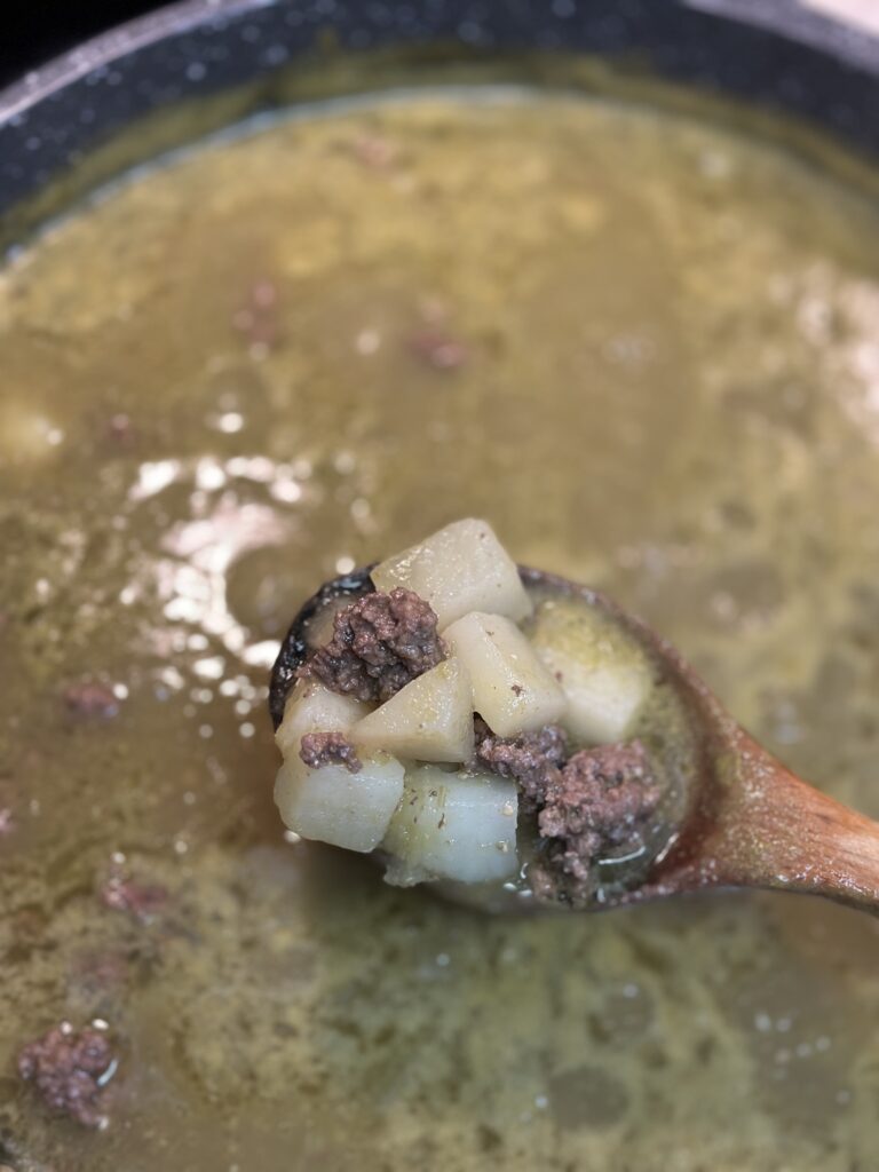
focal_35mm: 48
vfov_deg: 39.7
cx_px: 440
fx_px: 1625
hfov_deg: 30.3
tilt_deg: -63.8
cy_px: 586
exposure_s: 1/60
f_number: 1.78
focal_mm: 6.86
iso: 250
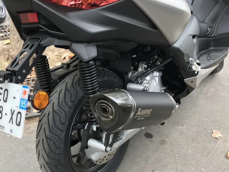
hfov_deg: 48.7
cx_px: 93
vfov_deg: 37.7
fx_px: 251
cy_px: 97
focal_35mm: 38
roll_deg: -2.2
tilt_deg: -31.7
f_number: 1.8
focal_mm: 3.99
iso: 32
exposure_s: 1/50
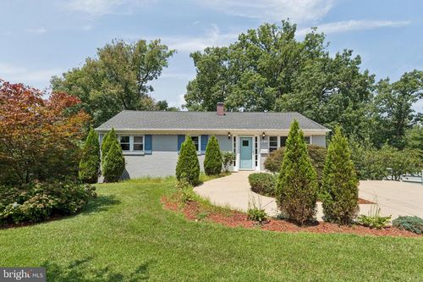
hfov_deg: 86.9
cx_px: 212
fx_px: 223
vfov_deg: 64.5
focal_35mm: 19
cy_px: 141
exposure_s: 1/3200
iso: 1250
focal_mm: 19
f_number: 7.1
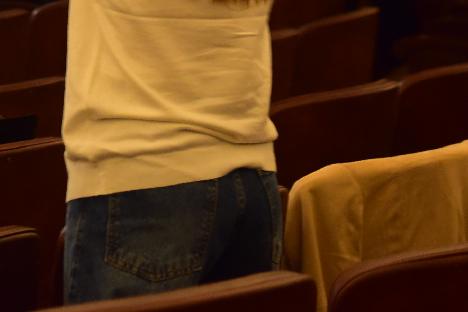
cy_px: -85
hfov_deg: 10.7
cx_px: -91
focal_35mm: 188
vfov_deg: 7.2
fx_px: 2444
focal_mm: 62
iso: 2500
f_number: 4
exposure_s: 1/30
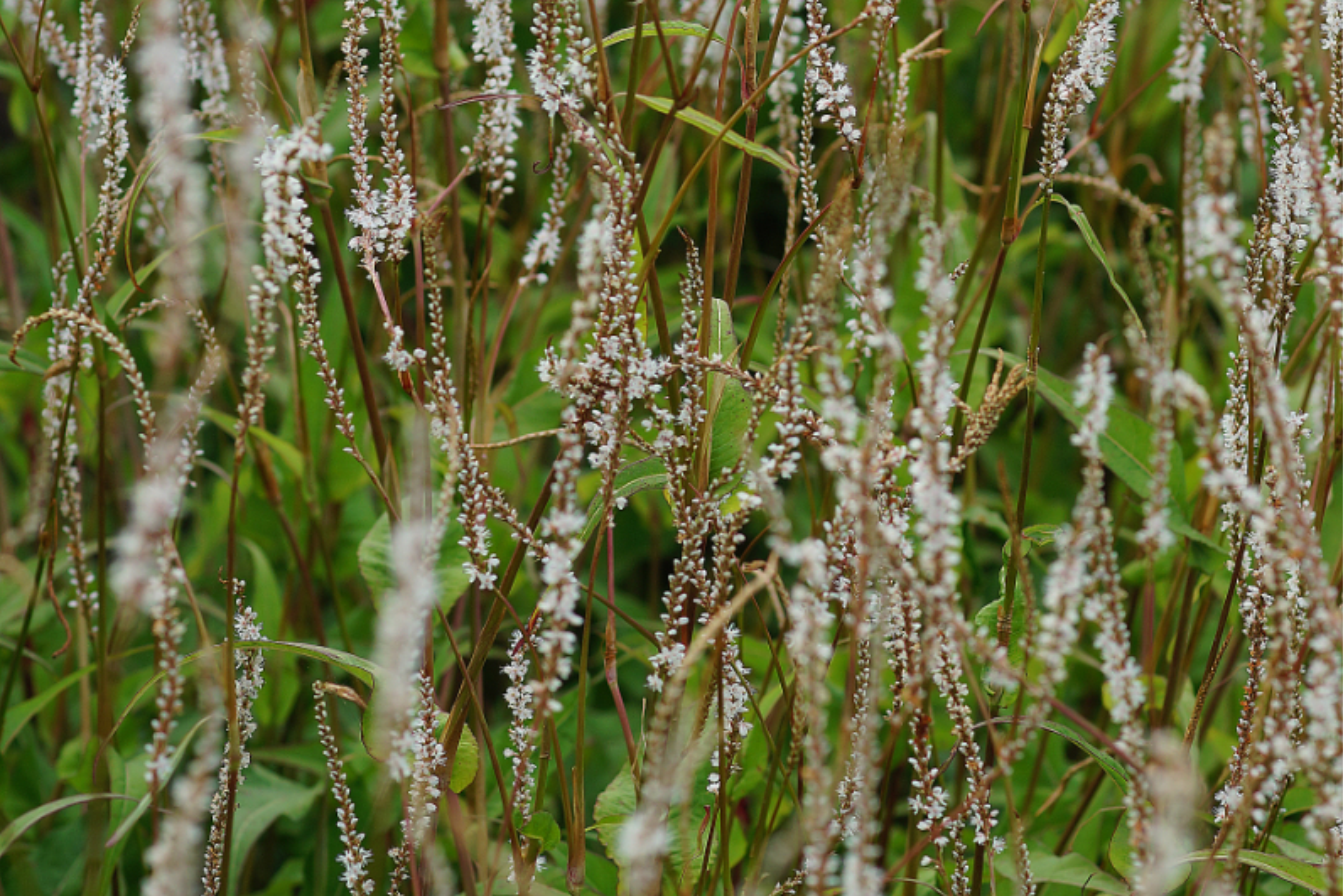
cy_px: 27
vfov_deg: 6.1
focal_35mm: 226
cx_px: 670
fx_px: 8432
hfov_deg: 9.1
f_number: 5
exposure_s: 1/200
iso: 100
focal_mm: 100
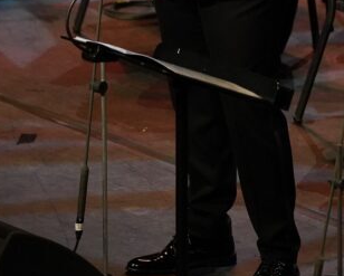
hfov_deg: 2.8
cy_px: -21
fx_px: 7144
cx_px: 183
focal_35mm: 701
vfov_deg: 2.2
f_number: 2.8
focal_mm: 180
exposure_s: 1/500
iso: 3200
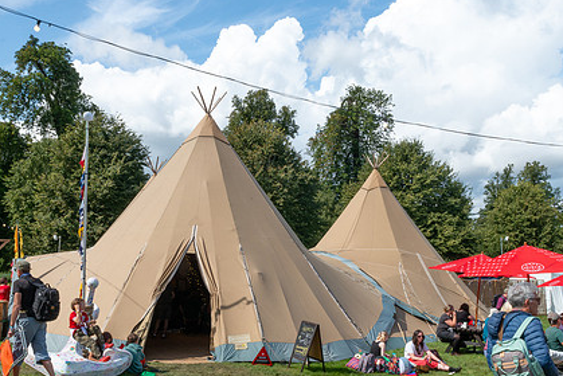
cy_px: 242
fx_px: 563
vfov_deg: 36.6
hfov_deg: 52.9
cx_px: 245
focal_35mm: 36
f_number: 22
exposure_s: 1/125
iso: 400
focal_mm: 26
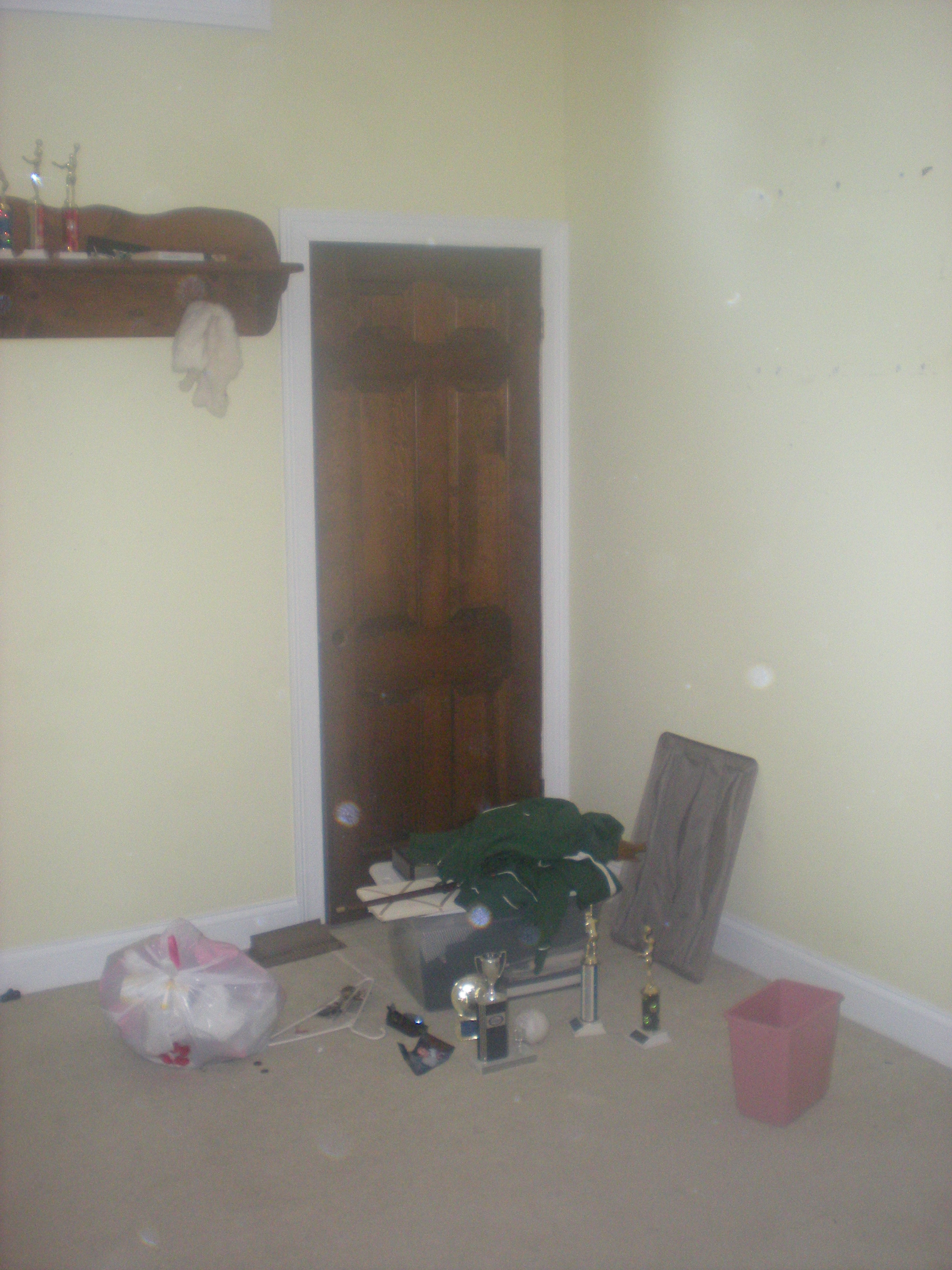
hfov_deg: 37.7
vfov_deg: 49.0
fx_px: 1393
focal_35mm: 38
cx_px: 476
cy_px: 635
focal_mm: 6.3
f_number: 3.1
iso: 307
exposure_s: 1/60
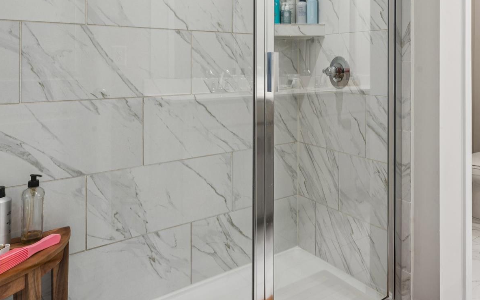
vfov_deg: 39.9
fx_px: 397
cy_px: 65
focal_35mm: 30
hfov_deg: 57.8
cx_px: 381
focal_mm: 17.2
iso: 100
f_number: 13
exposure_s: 1/2
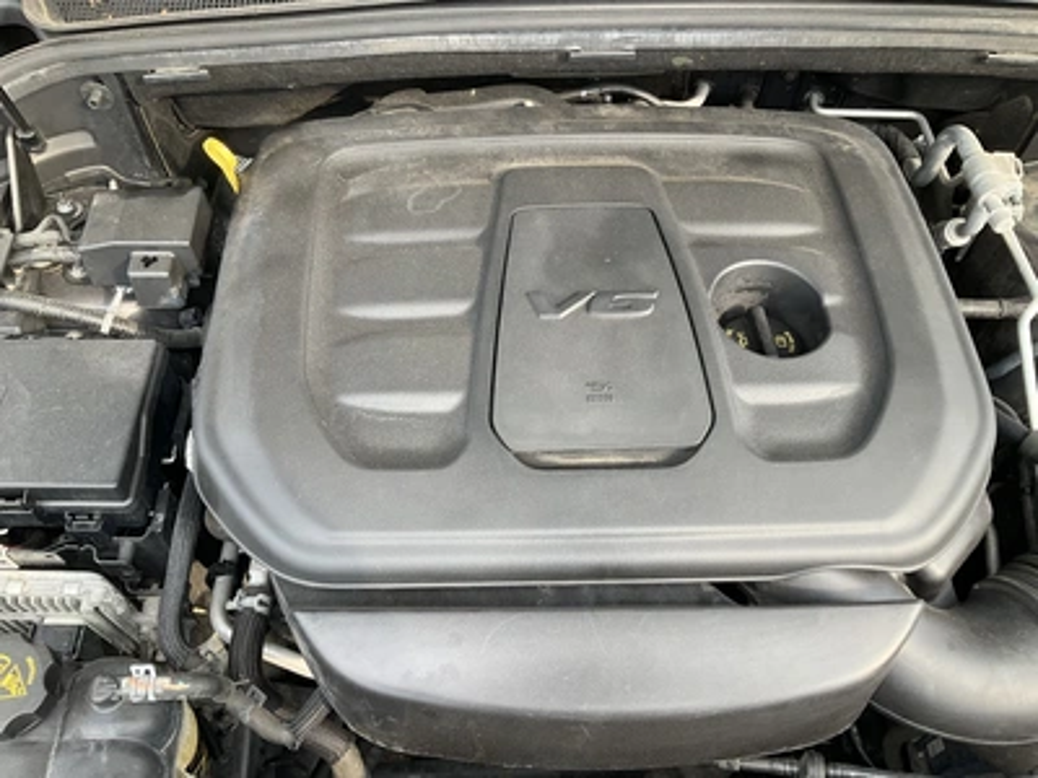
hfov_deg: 61.7
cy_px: 389
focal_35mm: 29
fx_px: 870
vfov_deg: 48.2
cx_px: 519
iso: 40
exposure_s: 1/122
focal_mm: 3
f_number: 1.8
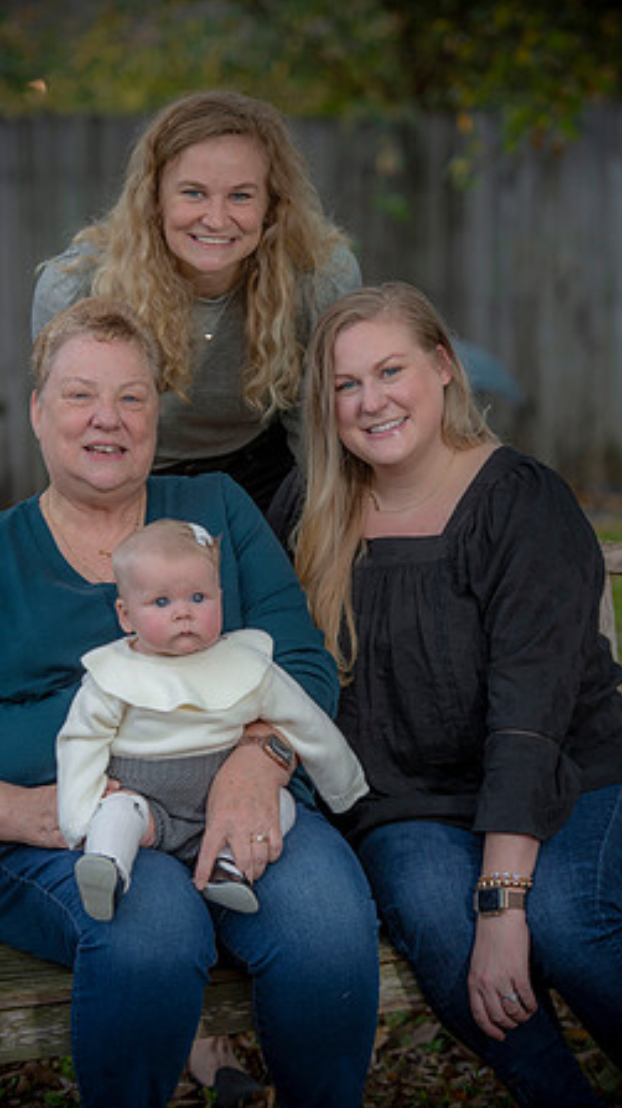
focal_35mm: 118
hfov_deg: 10.3
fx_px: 3464
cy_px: 553
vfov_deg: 18.2
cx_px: 271
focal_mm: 112
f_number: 3.5
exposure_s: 1/200
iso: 160
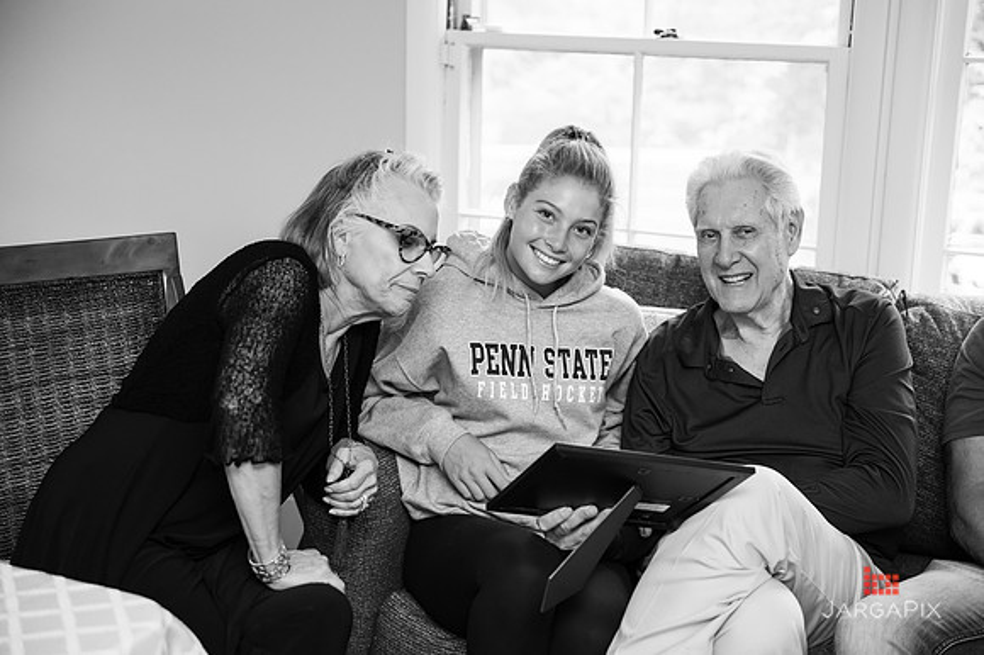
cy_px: 328
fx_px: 1502
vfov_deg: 24.6
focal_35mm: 55
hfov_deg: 36.3
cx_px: 492
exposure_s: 1/200
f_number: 3.5
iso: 1000
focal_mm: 55
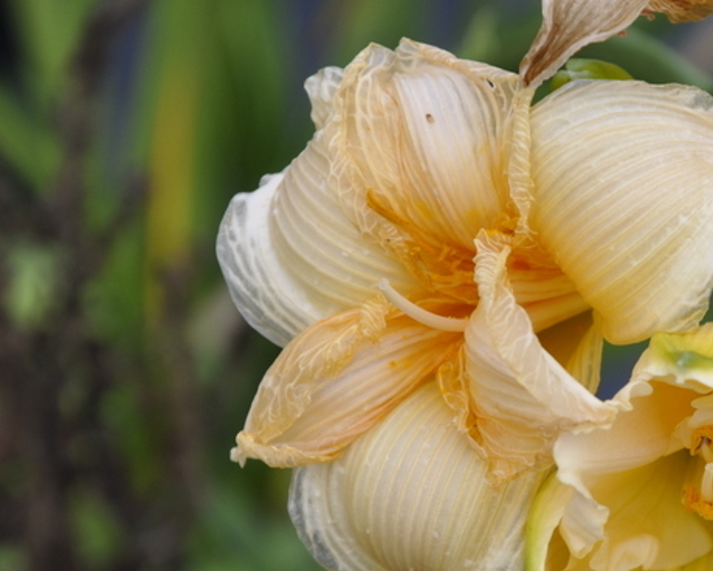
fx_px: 5064
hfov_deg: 8.0
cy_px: 408
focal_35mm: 240
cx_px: 618
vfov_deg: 6.4
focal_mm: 98
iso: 200
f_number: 9
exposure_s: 1/320
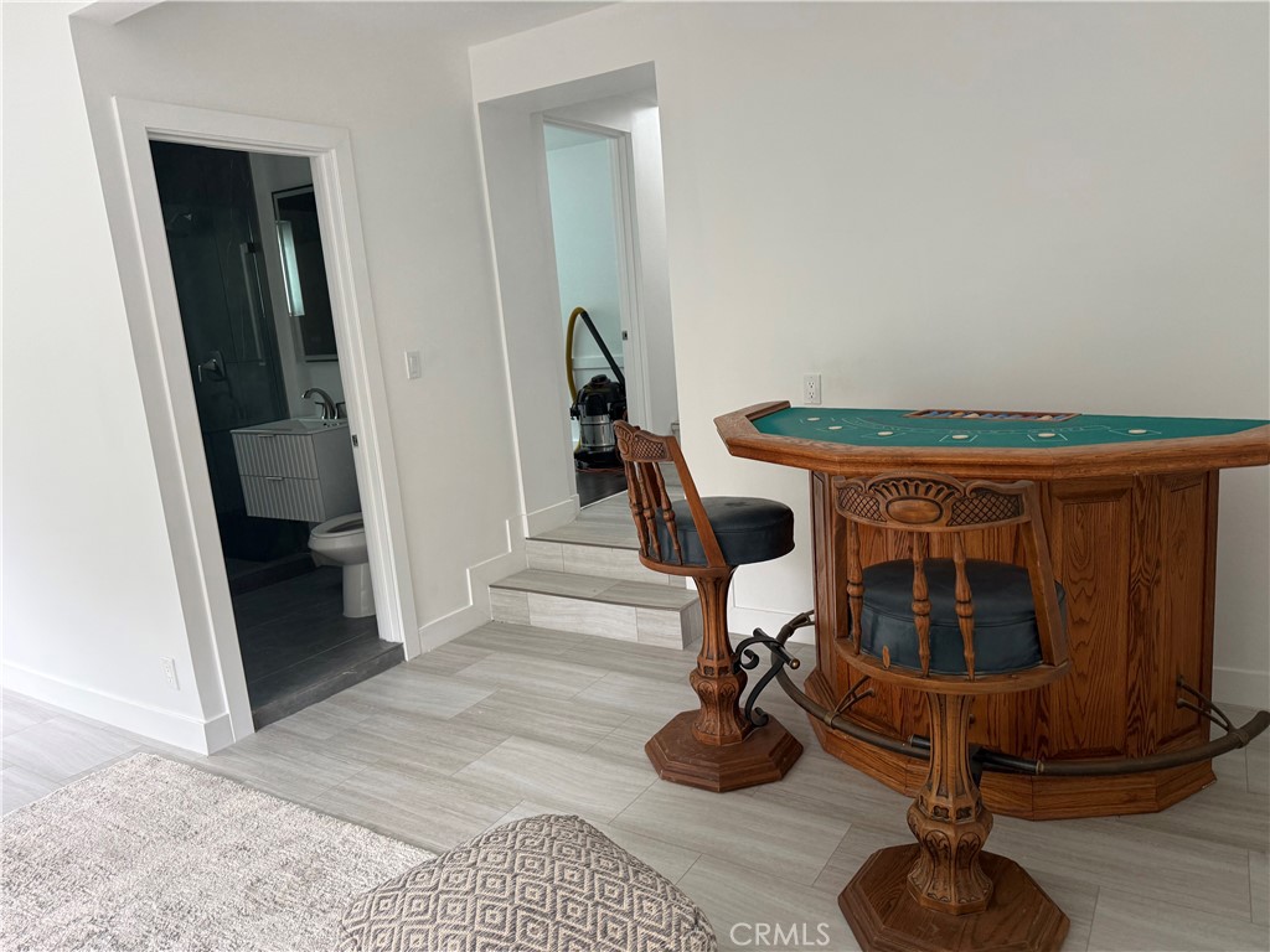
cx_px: 635
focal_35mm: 24
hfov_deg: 71.6
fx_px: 881
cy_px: 476
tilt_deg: -10.7
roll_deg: +4.0
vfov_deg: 56.8
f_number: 1.78
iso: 200
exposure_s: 1/66
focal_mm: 6.76
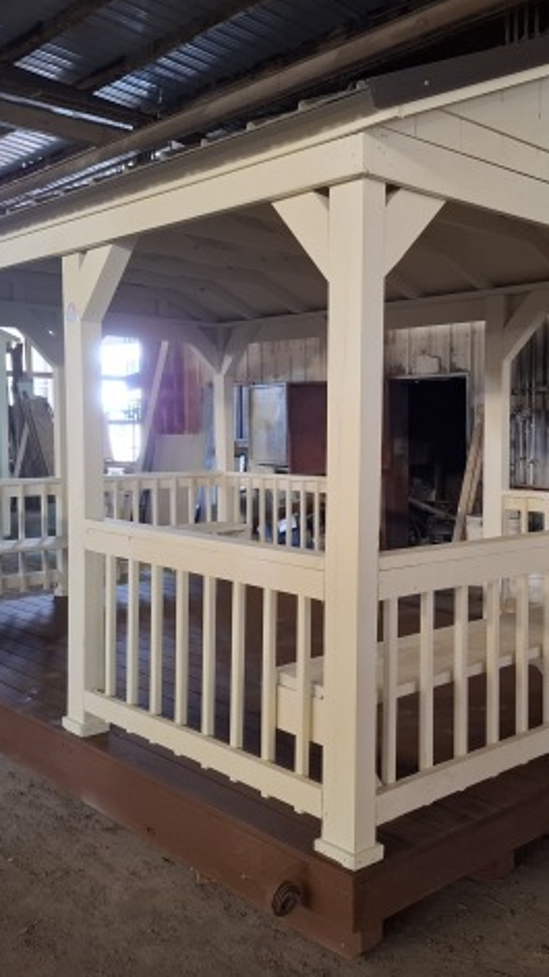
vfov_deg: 58.0
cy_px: 486
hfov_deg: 34.4
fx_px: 881
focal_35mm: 34
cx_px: 354
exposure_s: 1/30
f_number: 1.8
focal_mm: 5.54
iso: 250
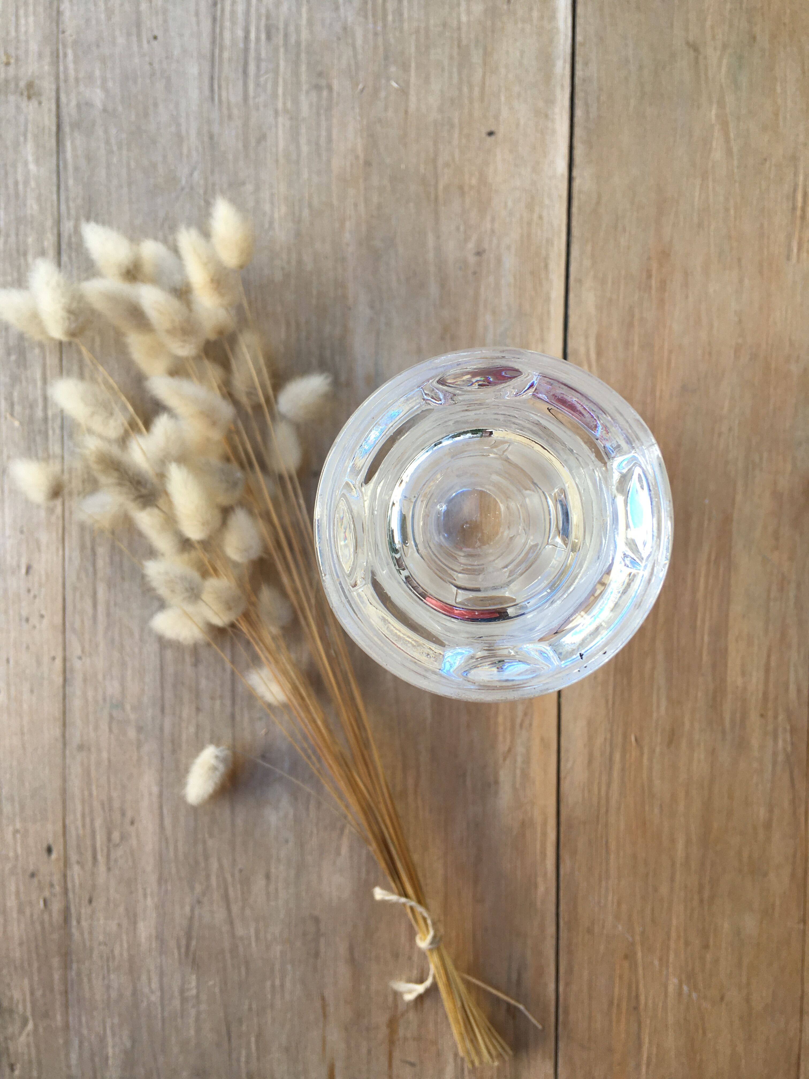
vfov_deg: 61.7
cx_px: 404
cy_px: 540
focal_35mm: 29
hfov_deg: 48.2
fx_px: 904
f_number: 2.2
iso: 25
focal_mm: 4.15
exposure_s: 1/112
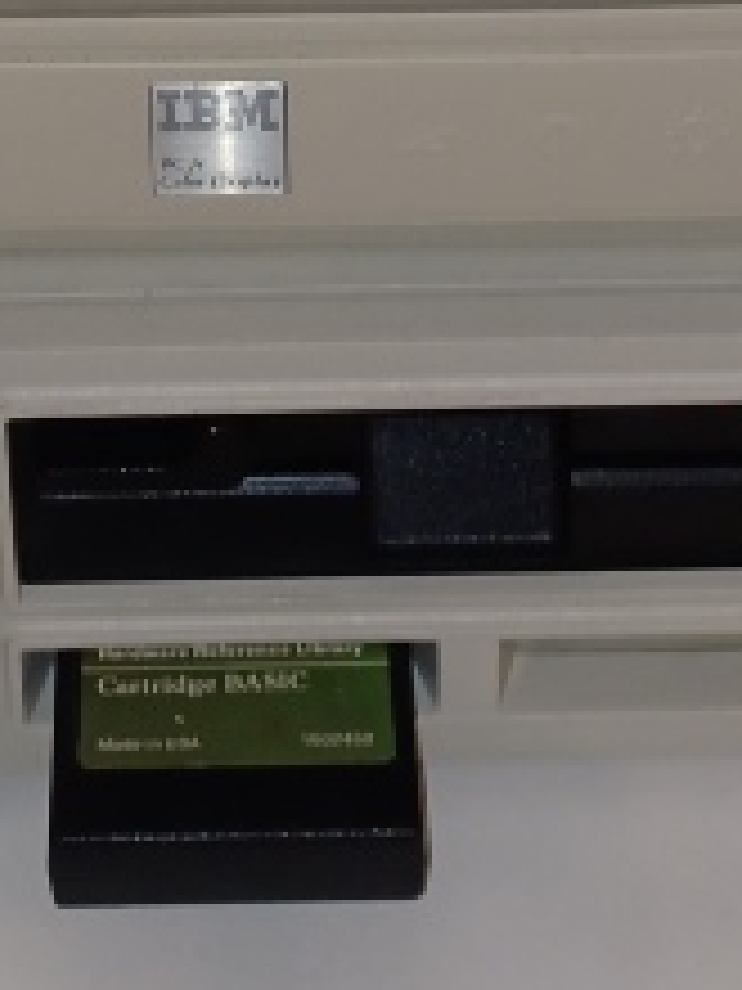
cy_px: -749
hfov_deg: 13.9
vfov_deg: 16.0
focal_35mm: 106
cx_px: 189
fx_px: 3030
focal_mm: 4.6
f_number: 1.8
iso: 160
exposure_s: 1/60
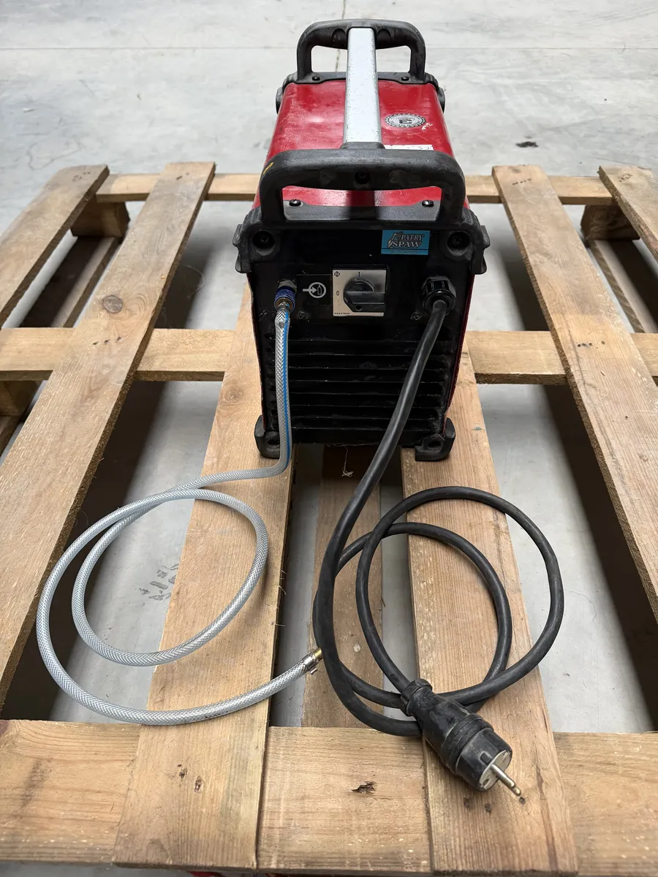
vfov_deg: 71.6
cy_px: 438
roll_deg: +1.0
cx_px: 329
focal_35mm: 24
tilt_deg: -44.9
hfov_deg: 56.8
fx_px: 608
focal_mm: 6.76
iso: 250
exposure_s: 1/60
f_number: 1.78
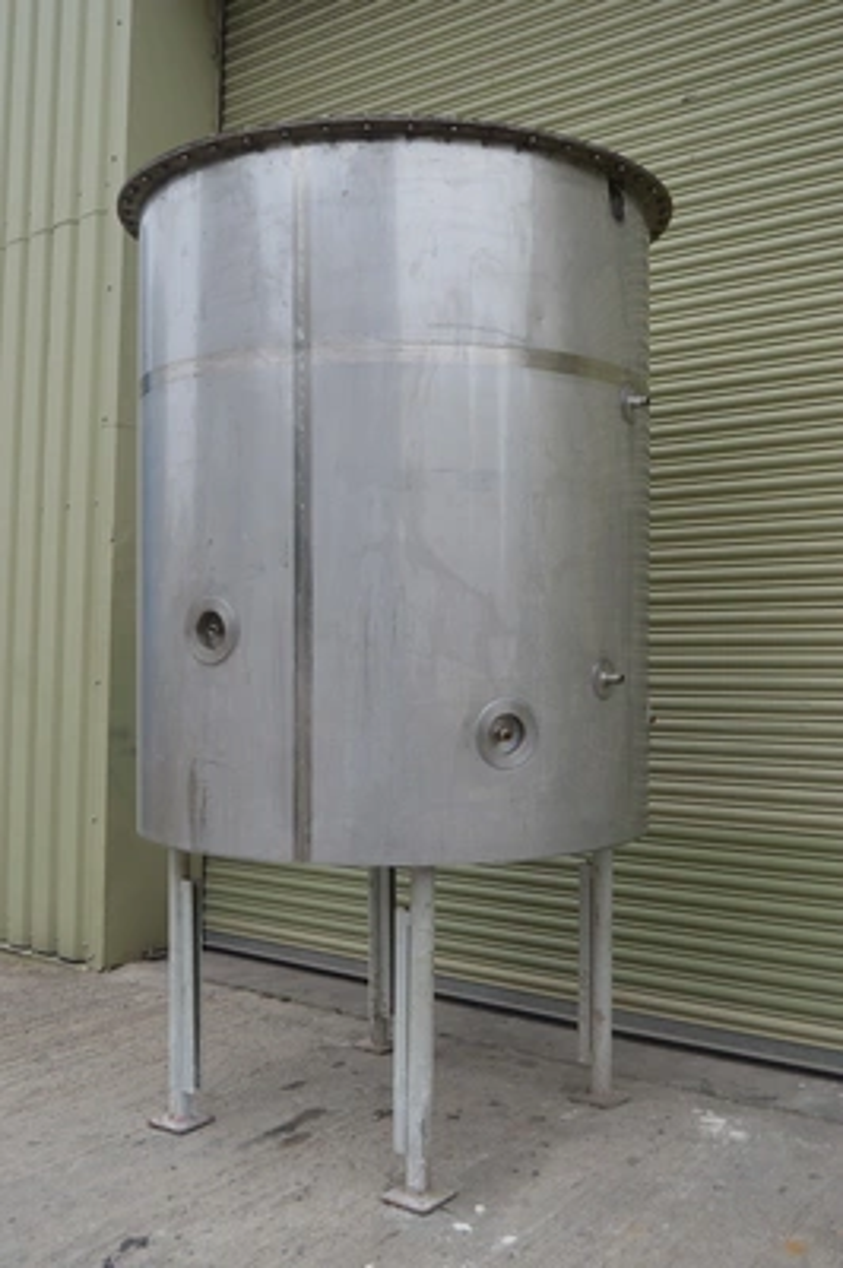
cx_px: 422
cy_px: 634
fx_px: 1267
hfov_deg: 36.8
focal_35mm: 36
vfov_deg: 53.2
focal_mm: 24
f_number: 5.6
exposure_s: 1/125
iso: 180
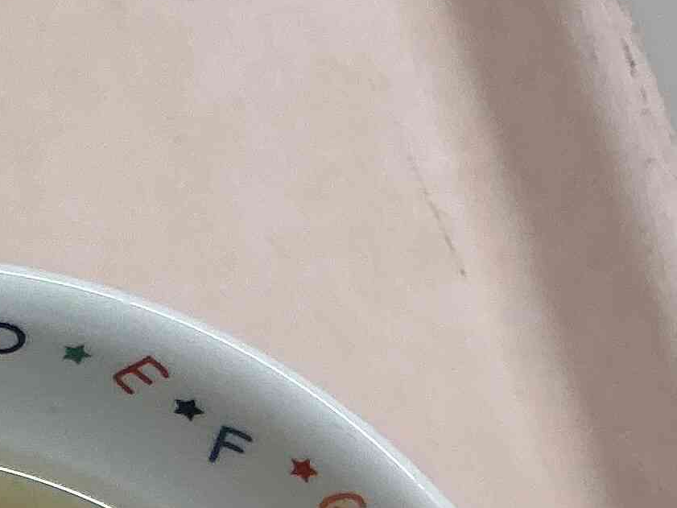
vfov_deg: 10.6
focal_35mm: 139
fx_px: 2719
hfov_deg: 11.9
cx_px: -875
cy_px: 419
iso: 64
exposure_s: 1/120
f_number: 1.8
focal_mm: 3
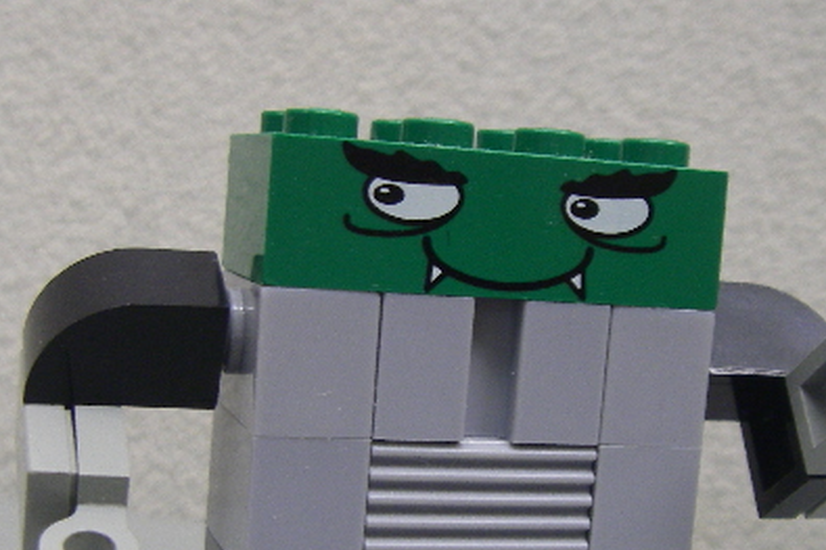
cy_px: 360
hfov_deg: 31.4
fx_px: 1468
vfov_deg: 21.2
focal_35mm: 64
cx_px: 427
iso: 160
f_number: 3.3
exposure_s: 1/13
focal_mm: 6.3
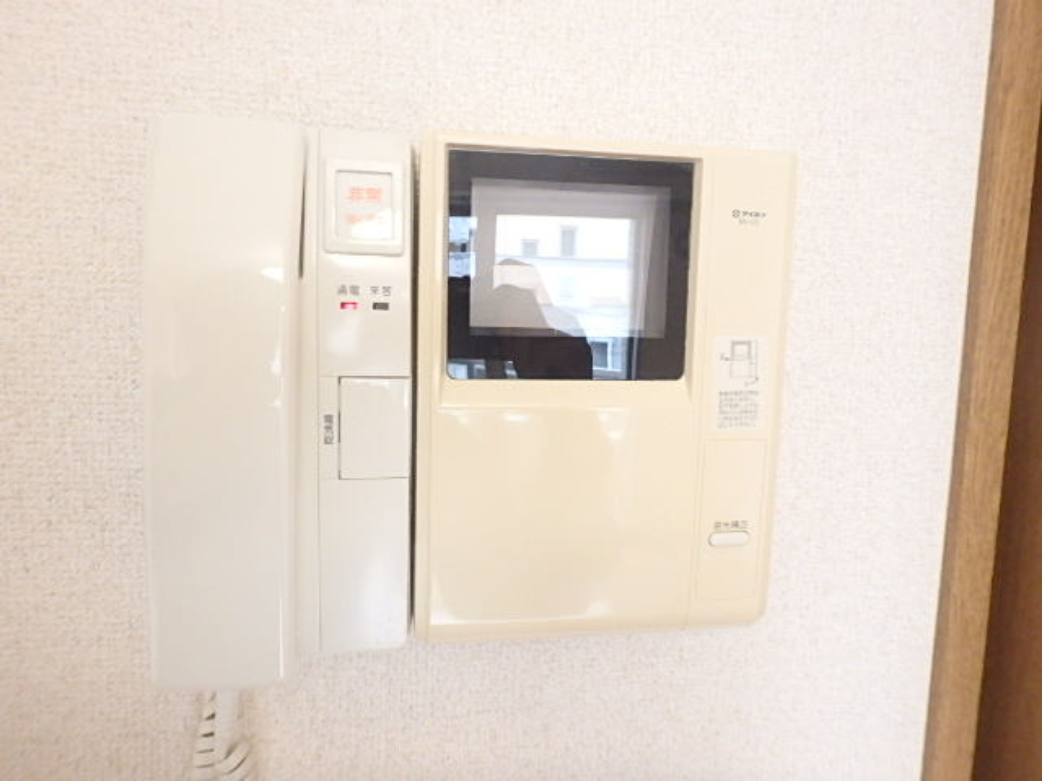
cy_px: 390
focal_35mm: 23
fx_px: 692
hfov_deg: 73.9
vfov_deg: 58.9
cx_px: 521
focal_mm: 4
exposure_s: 1/20
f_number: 3.8
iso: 800
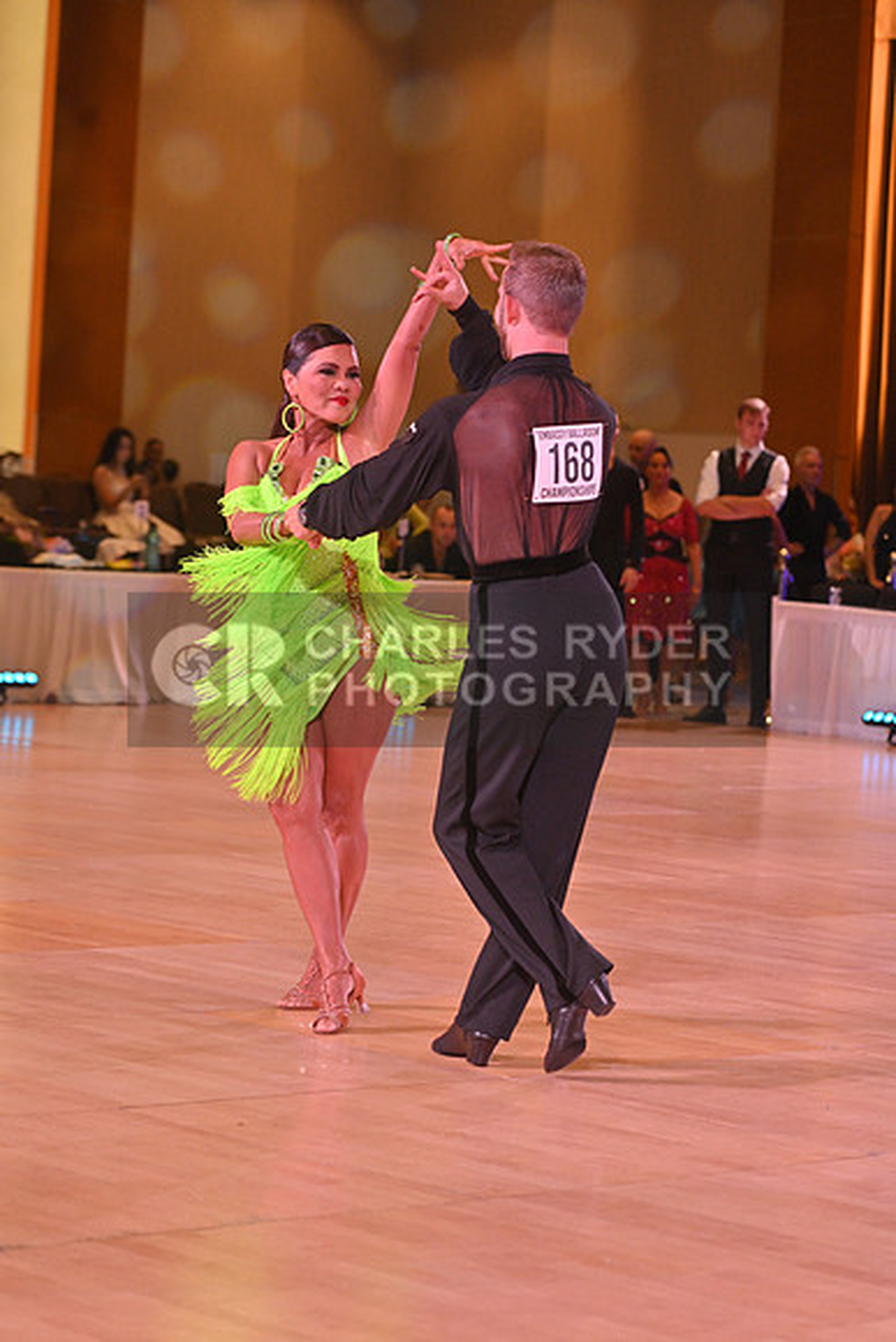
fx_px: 3731
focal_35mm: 100
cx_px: 448
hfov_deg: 13.7
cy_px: 671
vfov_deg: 20.4
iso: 2000
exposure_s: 1/400
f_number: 5
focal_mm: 100
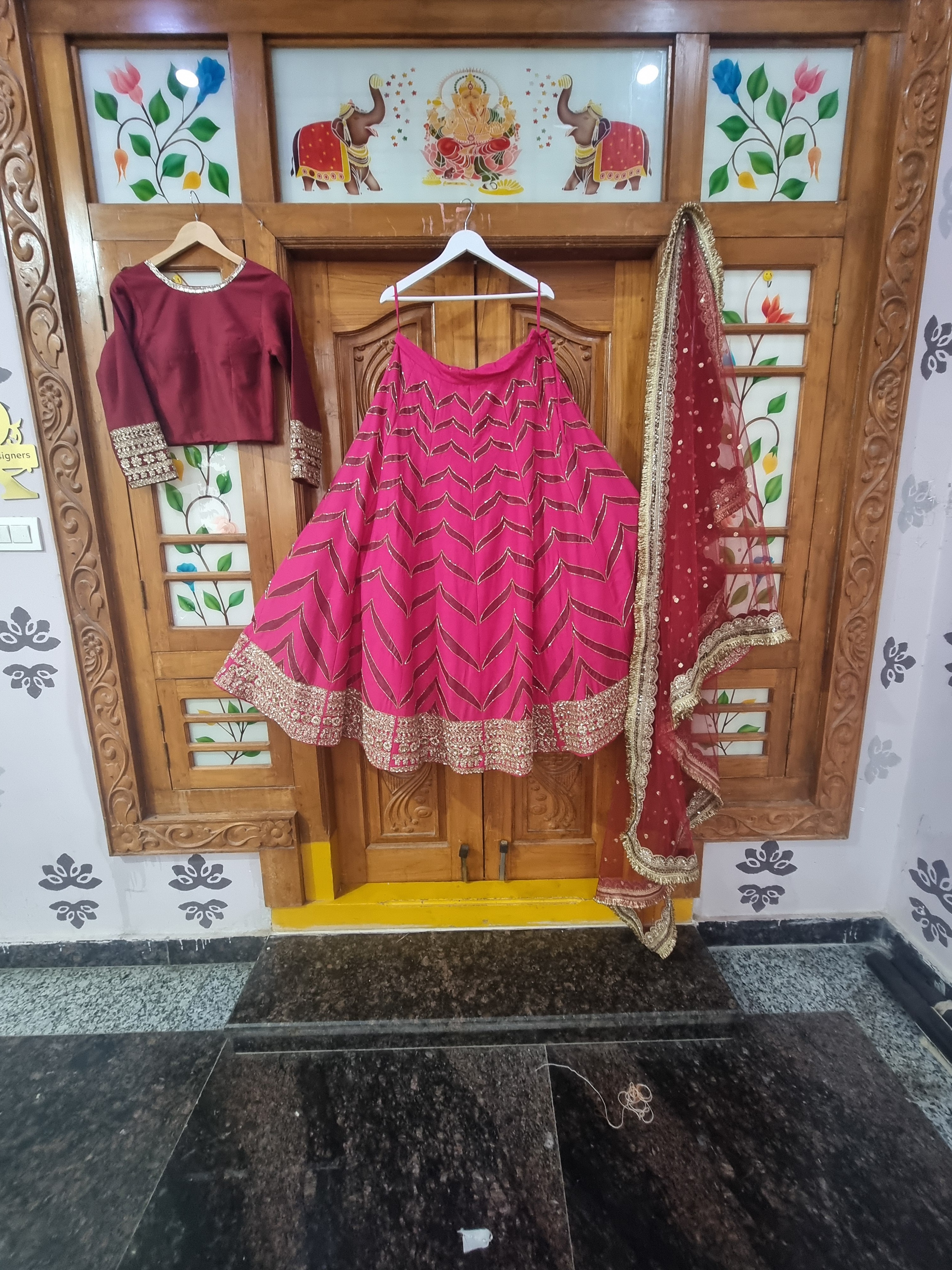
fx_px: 477
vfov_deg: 106.2
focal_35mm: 13
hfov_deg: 89.9
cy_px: 635
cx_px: 476
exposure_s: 1/33
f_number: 2.2
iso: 800
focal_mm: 2.2
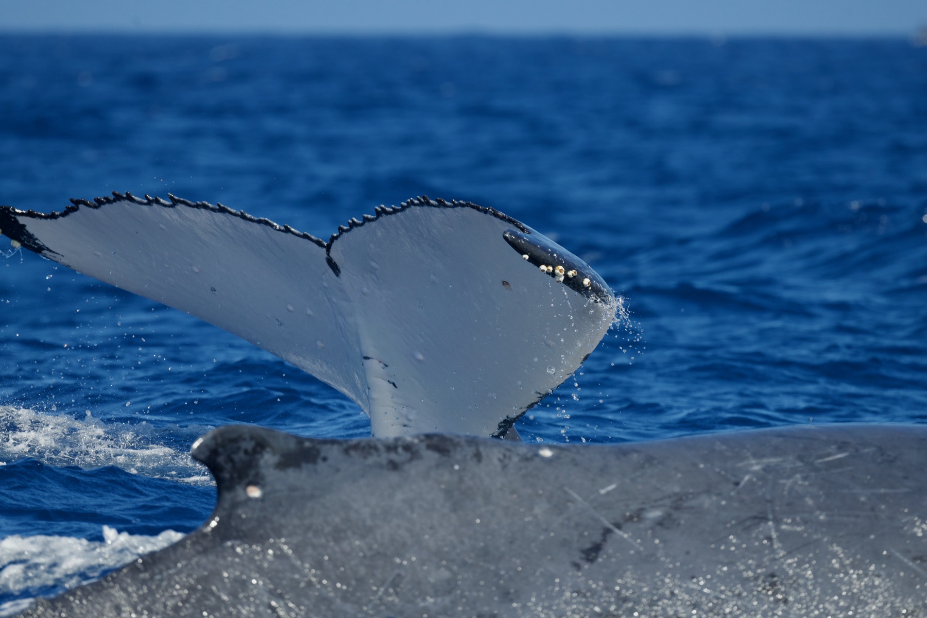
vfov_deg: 2.7
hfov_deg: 4.1
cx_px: 464
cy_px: 309
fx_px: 12874
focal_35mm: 500
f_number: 7.1
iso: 800
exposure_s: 1/3200
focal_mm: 500
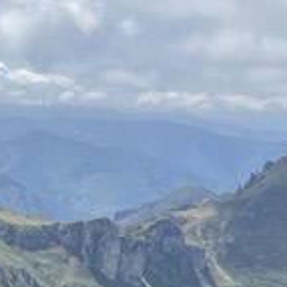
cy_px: 478
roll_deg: -2.0
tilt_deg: -14.8
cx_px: -86
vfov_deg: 10.2
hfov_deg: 10.4
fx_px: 1538
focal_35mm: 164
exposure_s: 1/2899
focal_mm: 5.1
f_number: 1.6
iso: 50
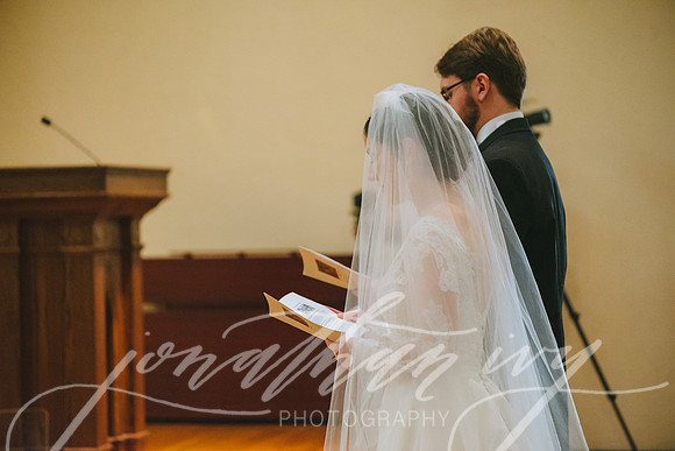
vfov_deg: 13.0
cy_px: 226
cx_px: 338
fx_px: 1969
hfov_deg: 19.5
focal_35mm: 105
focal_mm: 105
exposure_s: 1/400
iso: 4000
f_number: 2.8
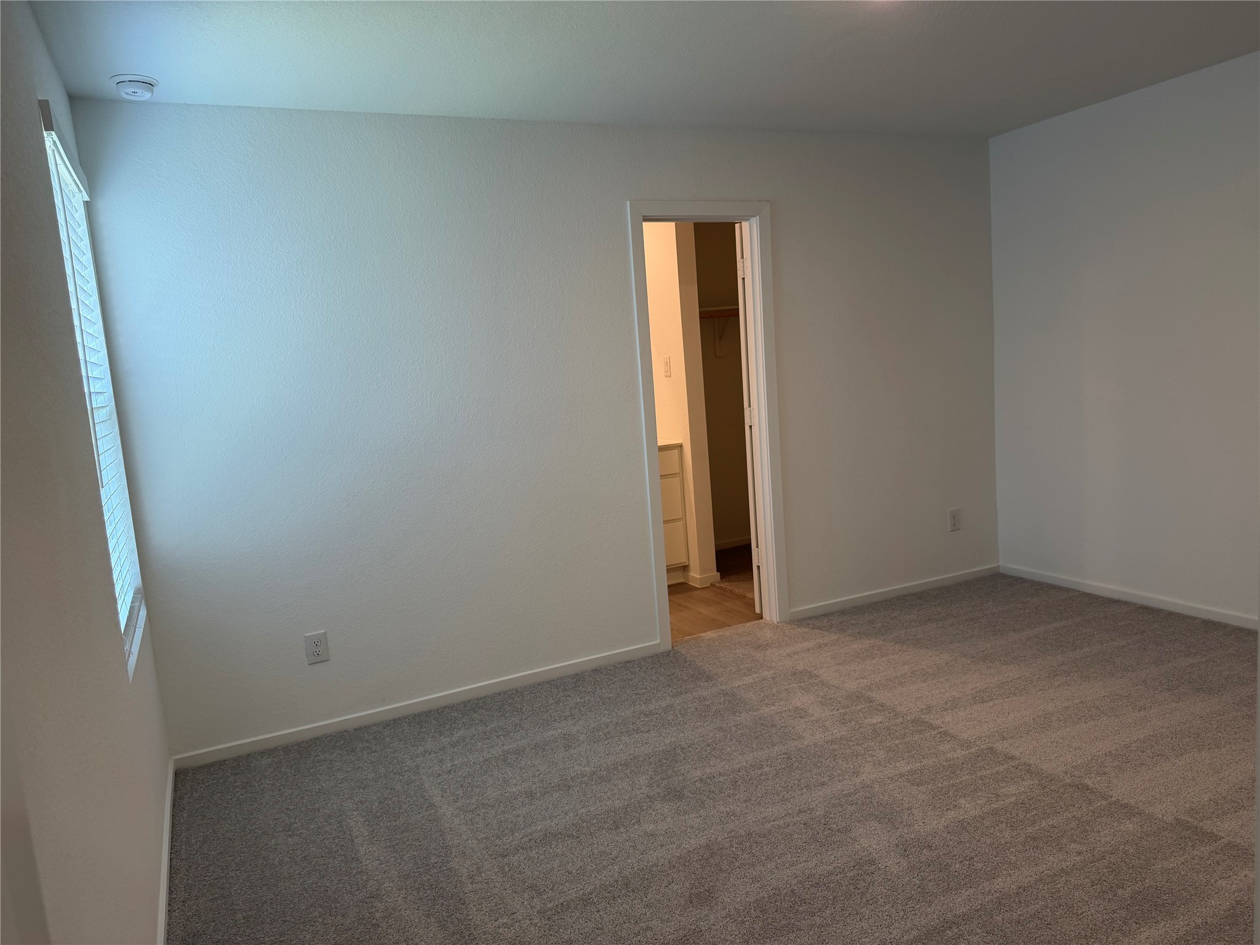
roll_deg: +4.4
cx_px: 630
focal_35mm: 24
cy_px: 472
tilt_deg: -7.3
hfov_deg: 71.6
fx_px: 874
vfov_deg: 56.8
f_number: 1.78
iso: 125
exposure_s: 1/121
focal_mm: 6.76
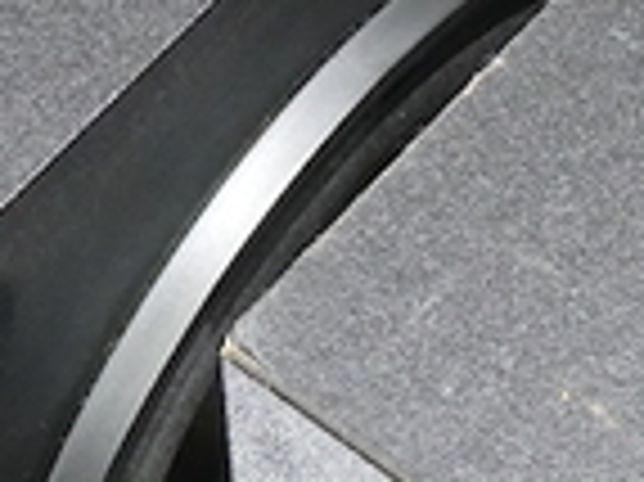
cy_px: 59
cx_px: 504
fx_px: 4127
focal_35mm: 222
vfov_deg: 6.7
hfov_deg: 8.9
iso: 200
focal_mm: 5.8
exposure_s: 1/4
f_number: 3.6
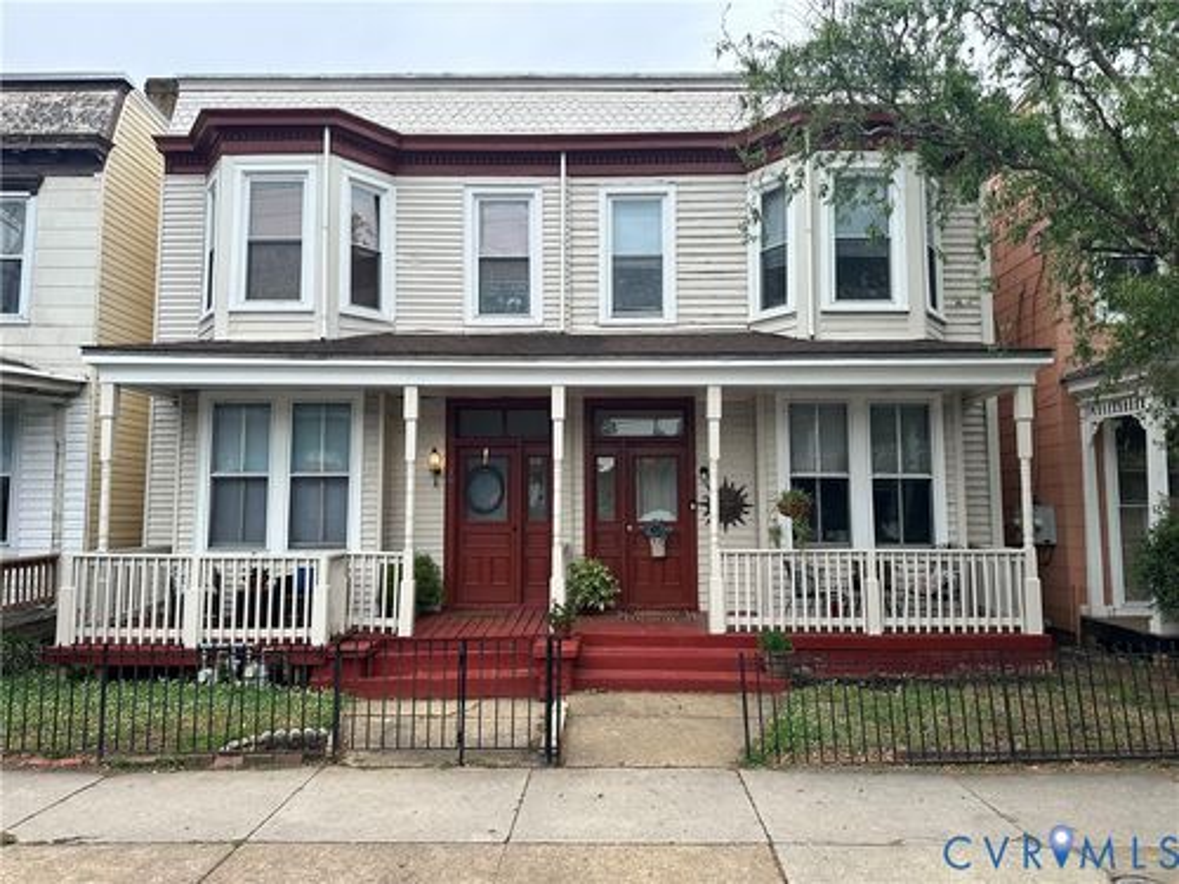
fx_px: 817
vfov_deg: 56.8
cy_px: 442
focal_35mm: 24
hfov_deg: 71.6
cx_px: 590
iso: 80
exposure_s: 1/555
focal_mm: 6.86
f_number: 1.78
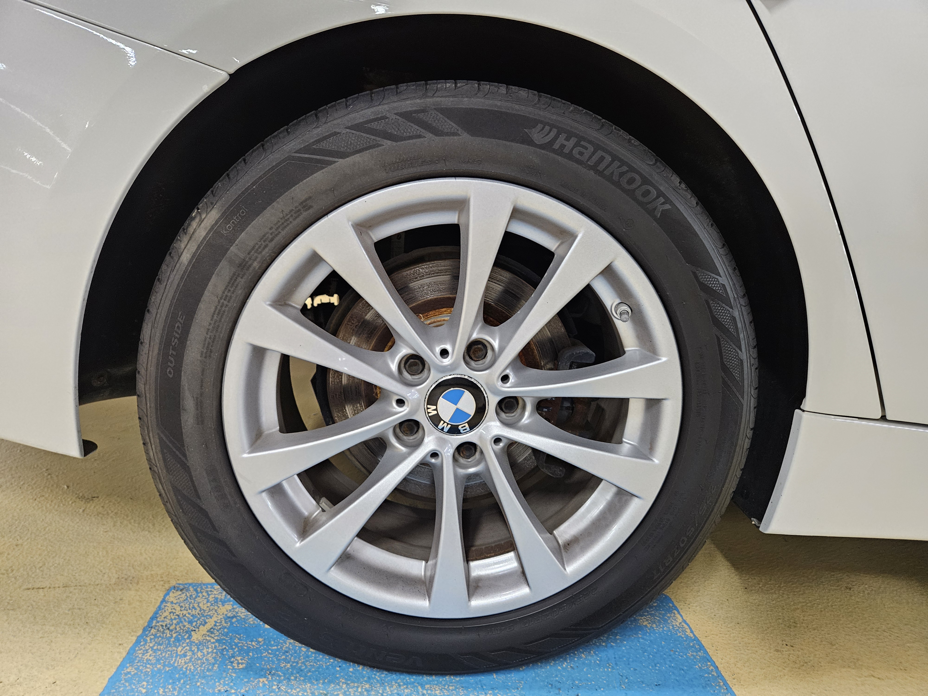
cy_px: 348
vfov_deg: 58.9
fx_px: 617
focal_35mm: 23
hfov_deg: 73.9
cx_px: 464
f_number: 1.8
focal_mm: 5.4
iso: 640
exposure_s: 1/60
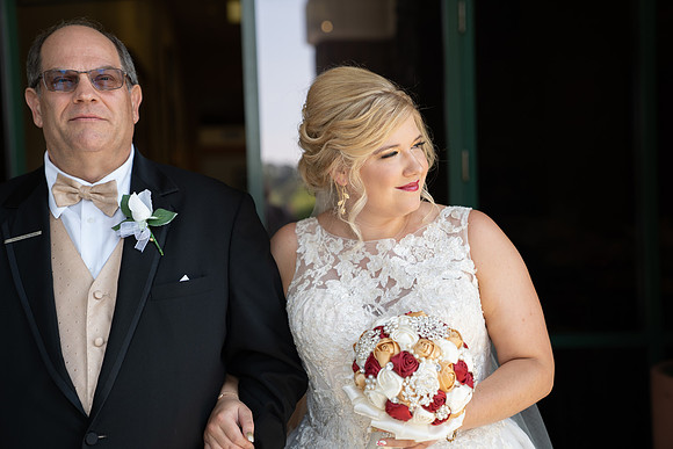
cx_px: 336
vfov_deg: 23.0
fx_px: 1103
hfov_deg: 33.9
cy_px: 224
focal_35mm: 59
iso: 100
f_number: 2.8
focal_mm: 59
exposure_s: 1/160
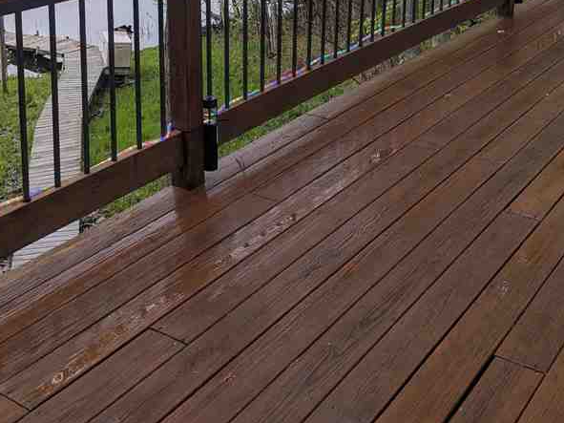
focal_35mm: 52
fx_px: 847
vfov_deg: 26.1
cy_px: -27
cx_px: 359
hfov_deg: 36.6
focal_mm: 6.81
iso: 46
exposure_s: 1/196
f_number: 1.85
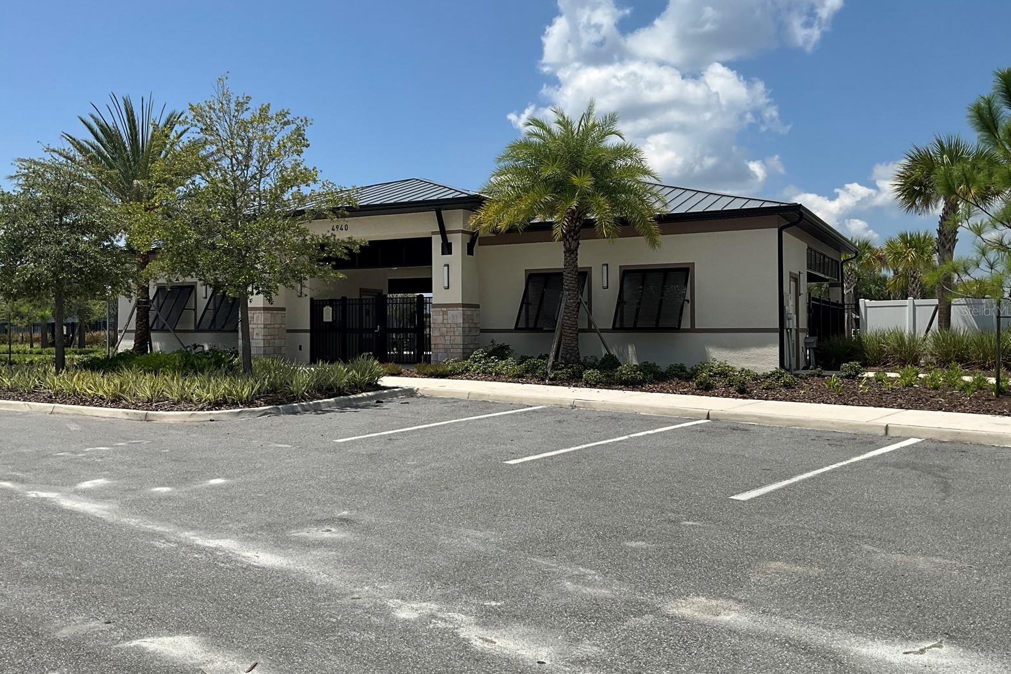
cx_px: 503
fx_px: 871
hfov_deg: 60.3
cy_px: 310
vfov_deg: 42.3
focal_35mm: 31
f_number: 1.8
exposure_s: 1/2959
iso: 25
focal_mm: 3
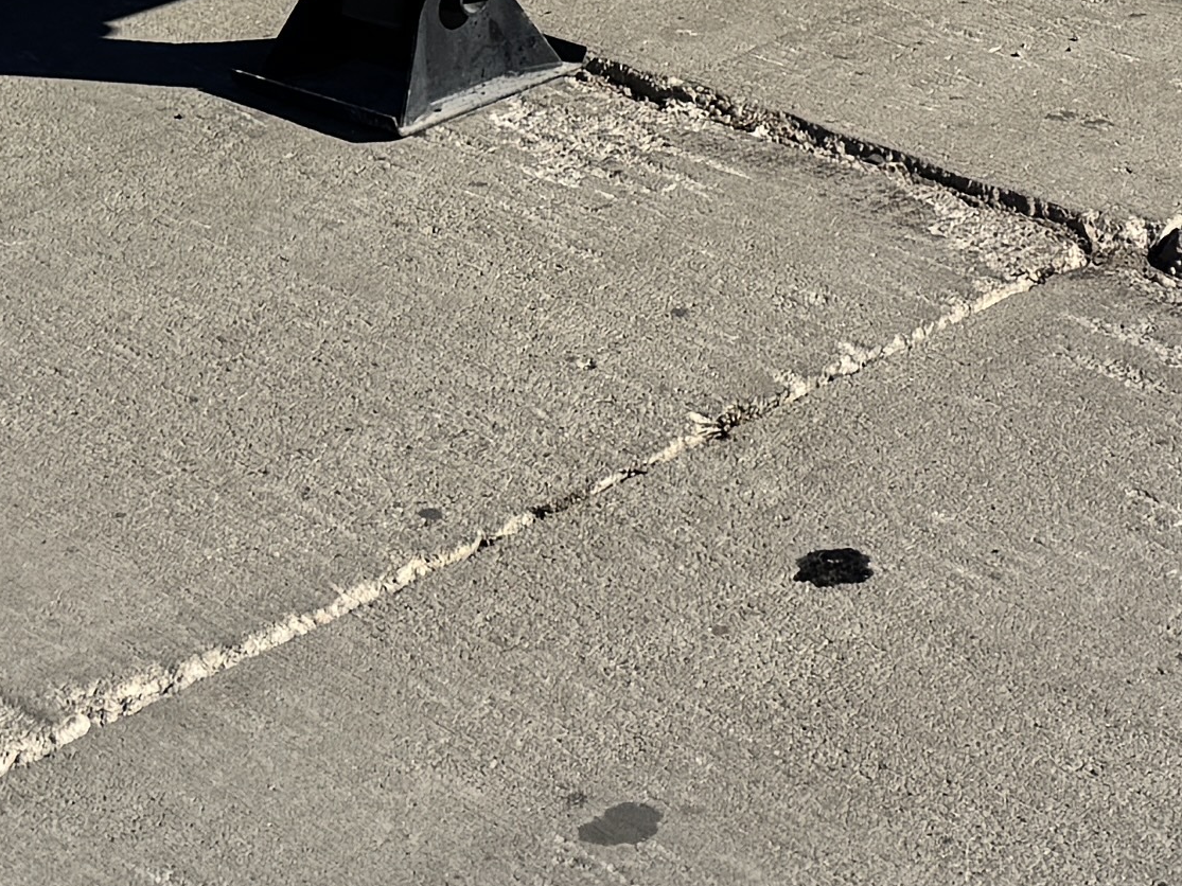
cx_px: 733
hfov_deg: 16.0
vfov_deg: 10.8
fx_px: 4200
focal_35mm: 123
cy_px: -982
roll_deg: -0.1
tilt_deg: -5.1
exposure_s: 1/5348
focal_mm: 6.76
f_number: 1.78
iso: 80
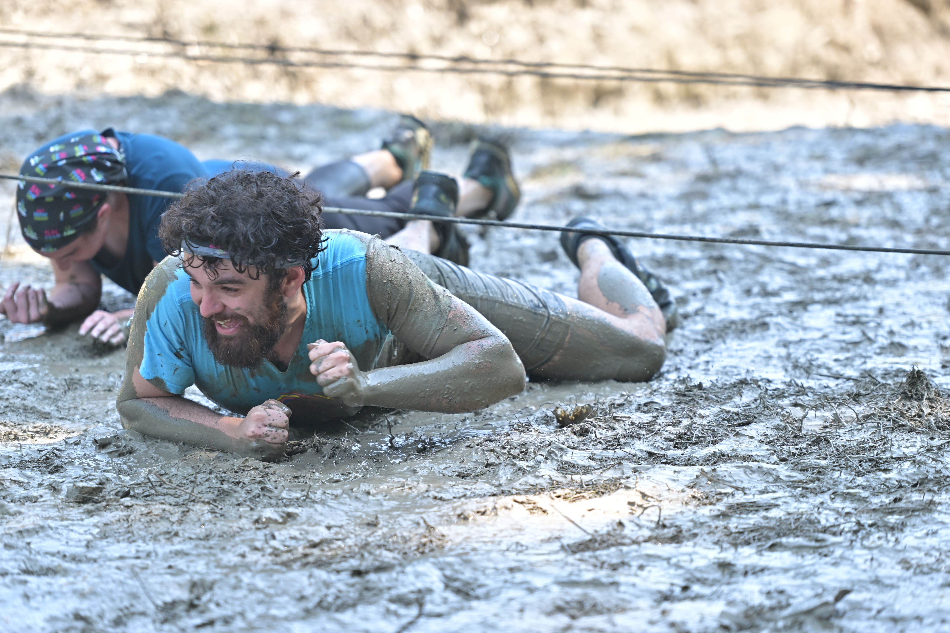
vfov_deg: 7.2
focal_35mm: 191
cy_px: 347
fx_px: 5040
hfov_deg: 10.8
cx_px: 505
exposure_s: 1/640
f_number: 2.8
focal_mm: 170
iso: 360
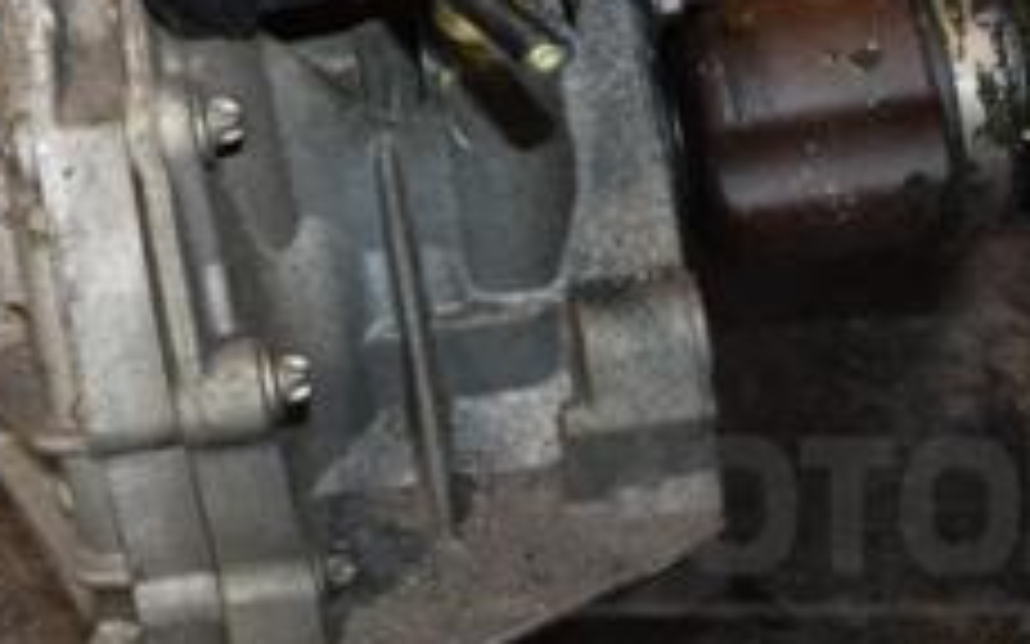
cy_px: -95
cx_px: -13
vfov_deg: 14.4
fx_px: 2470
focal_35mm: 88
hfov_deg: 22.6
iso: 800
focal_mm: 22
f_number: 5
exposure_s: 1/60
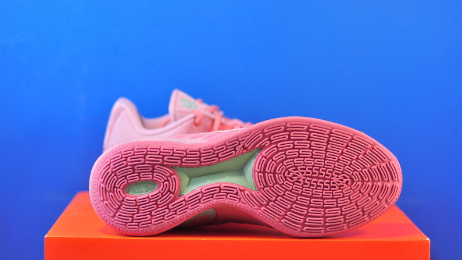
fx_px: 968
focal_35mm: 79
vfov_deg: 15.3
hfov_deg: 26.9
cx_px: 231
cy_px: 118
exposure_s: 1/320
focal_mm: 50
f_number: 2
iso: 250
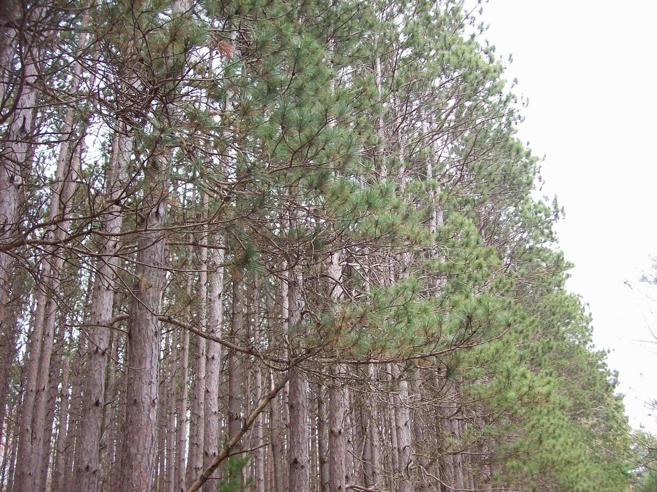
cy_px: 246
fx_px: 683
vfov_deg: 39.6
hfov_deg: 51.4
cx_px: 328
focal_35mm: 36
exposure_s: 1/208
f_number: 2.7
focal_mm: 6
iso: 80
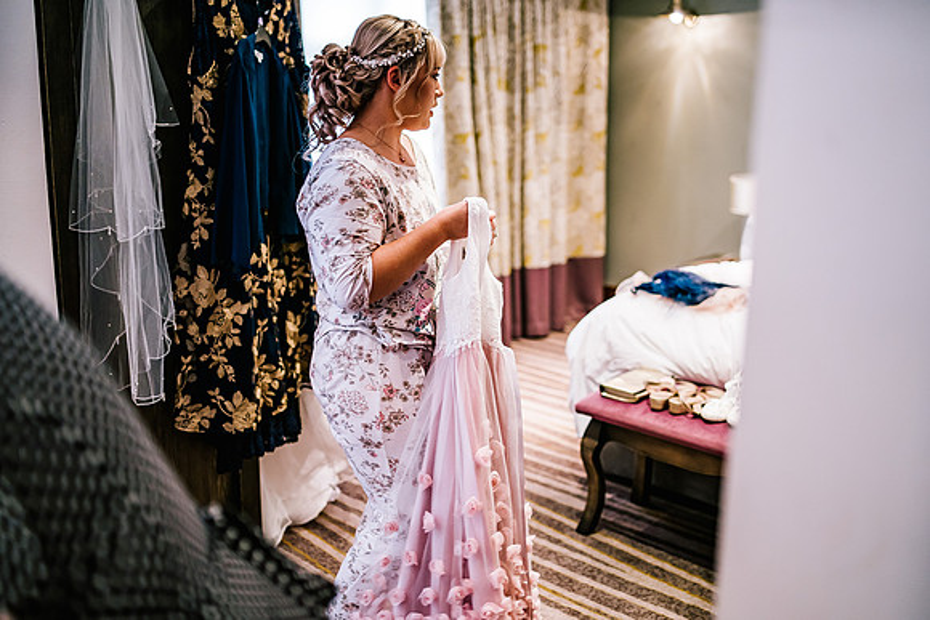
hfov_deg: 53.8
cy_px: 310
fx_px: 916
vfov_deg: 37.4
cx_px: 465
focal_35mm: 35
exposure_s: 1/250
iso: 1000
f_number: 1.6
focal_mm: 35
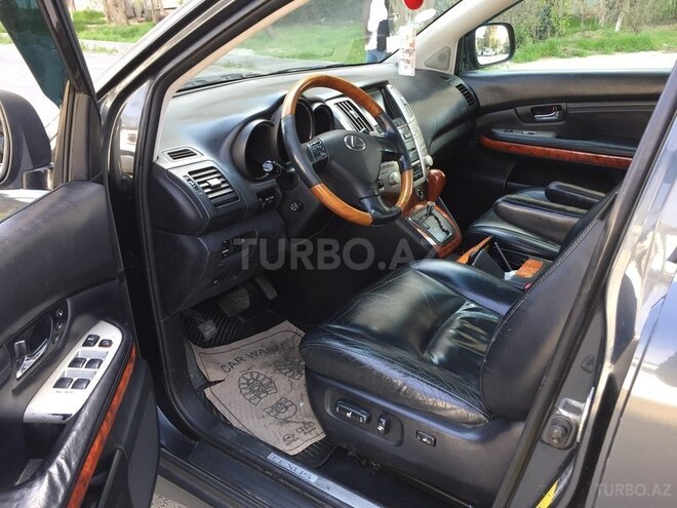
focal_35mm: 29
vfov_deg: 48.2
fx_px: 567
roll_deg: +0.8
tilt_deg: -25.3
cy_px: 254
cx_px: 338
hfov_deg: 61.7
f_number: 2.2
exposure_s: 1/100
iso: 50
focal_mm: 4.15
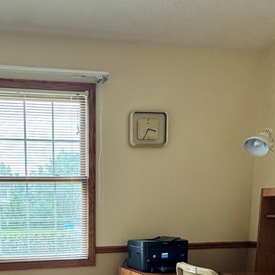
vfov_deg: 43.1
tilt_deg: -7.9
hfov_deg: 46.0
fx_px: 306
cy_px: 261
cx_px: 55
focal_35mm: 34
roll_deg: +0.2
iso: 160
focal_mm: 2.22
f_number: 2.2
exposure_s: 1/99
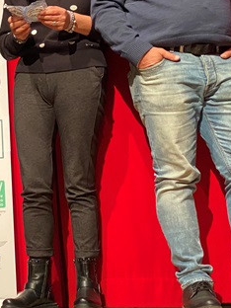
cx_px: -105
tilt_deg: +9.1
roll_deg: +1.0
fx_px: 1139
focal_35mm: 128
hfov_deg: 11.2
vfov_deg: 15.4
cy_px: 89
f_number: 2
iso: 250
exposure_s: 1/50
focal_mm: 6
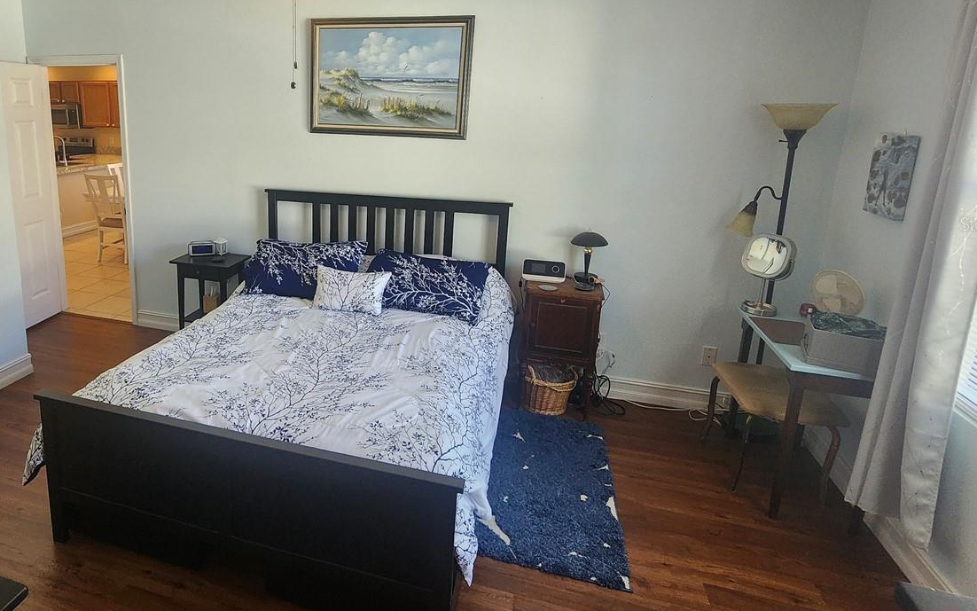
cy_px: 223
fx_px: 533
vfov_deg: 58.8
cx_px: 334
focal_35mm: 20
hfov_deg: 82.5
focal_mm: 2.2
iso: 200
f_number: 2.2
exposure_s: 1/60
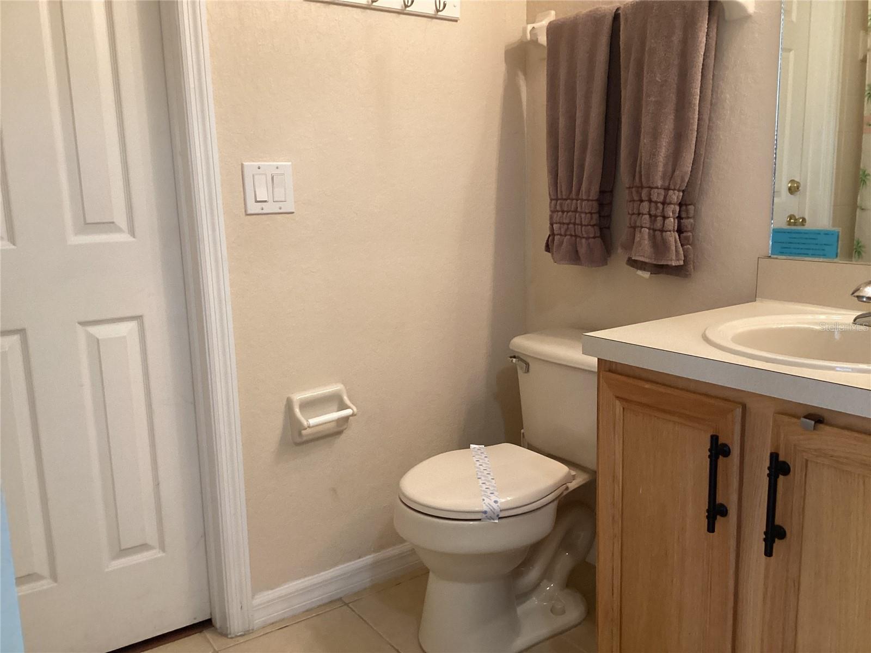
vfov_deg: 45.4
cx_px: 436
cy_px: 326
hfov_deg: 58.4
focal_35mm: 31
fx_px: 780
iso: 320
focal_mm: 3.3
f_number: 2.4
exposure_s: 1/60
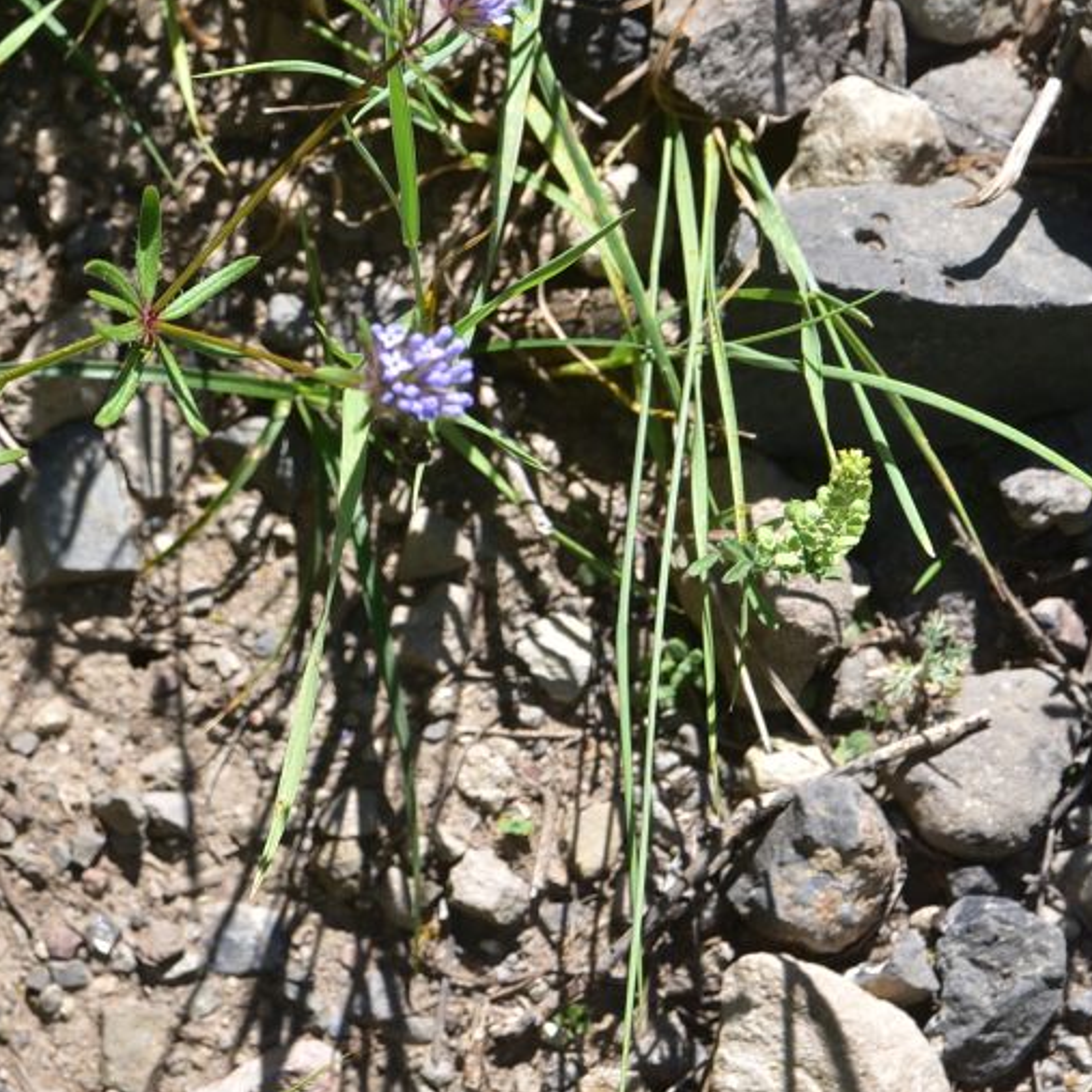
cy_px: 425
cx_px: -136
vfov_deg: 16.0
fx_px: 3890
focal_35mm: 109
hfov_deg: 15.5
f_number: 13
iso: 160
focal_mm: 50
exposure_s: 1/125
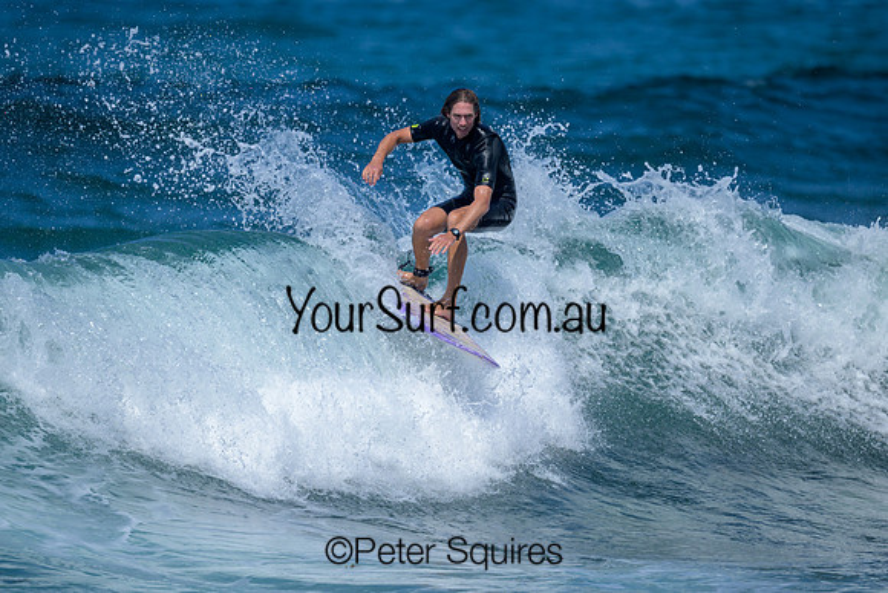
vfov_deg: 1.4
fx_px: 23538
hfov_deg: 2.2
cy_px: 315
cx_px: 403
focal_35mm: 954
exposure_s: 1/2500
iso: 280
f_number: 6.3
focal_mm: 800
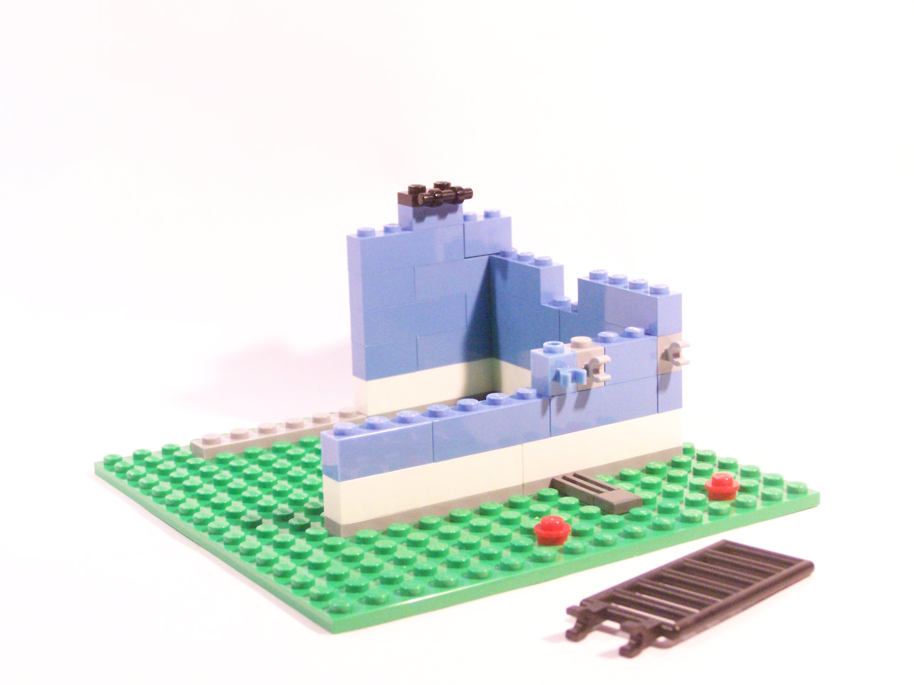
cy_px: 342
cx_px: 457
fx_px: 1769
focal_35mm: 67
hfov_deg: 29.0
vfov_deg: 21.9
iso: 400
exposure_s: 1/30
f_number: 3.6
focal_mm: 11.1
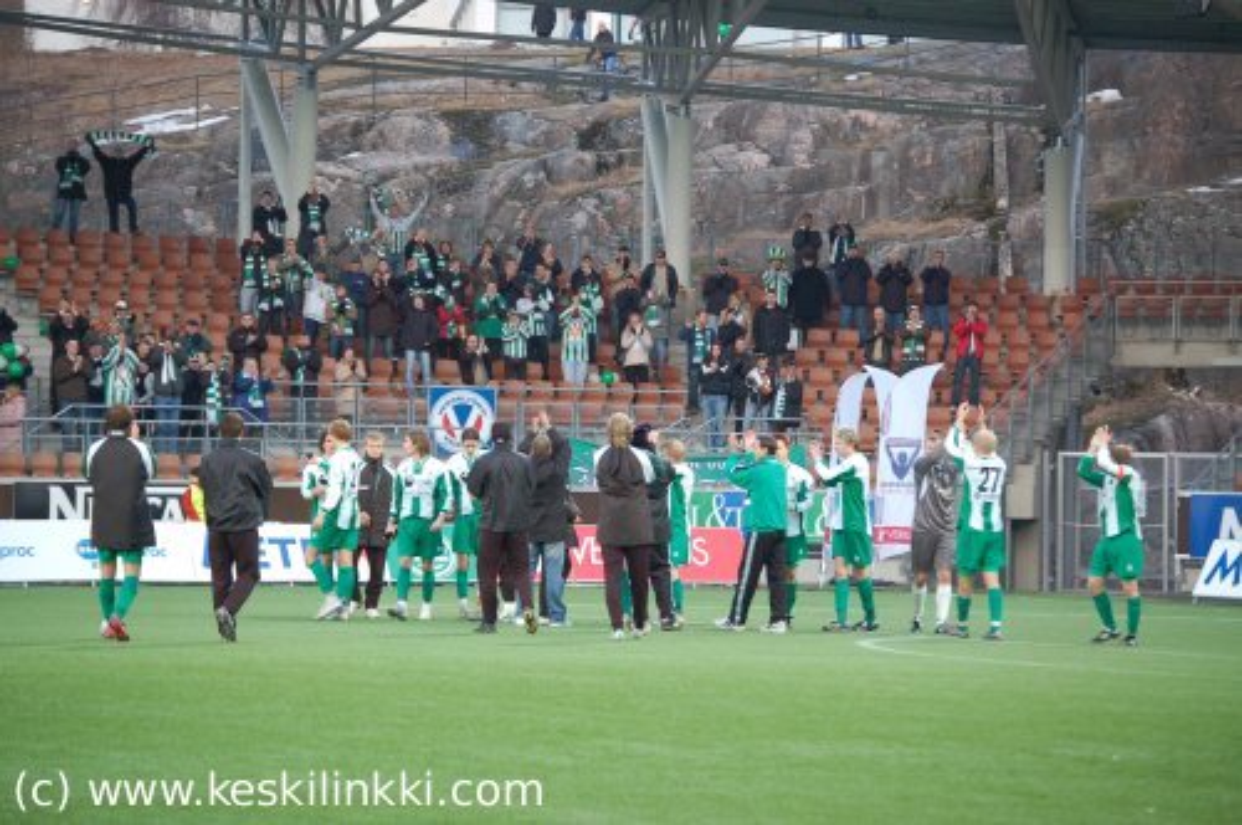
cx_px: 621
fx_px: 5427
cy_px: 412
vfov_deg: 8.7
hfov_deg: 13.1
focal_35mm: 158
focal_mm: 105
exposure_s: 1/125
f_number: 4.8
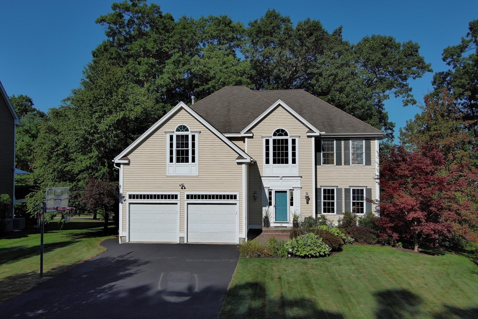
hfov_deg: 63.7
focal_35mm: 29
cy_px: 160
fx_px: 385
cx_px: 239
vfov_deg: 45.0
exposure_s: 1/4065
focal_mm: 10.57
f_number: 2.8
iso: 100
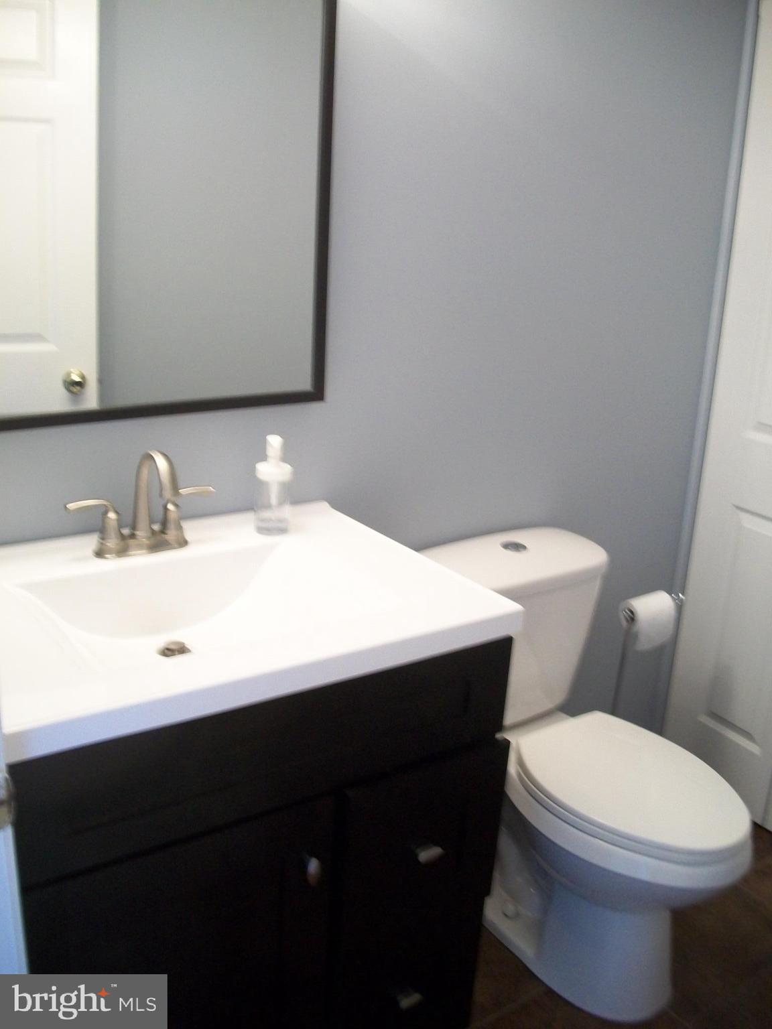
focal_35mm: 32
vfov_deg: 56.8
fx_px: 952
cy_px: 514
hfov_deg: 44.2
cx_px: 386
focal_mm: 5.7
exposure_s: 1/10
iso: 160
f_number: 2.9
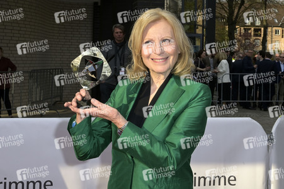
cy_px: 94
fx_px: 331
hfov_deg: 46.4
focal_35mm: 42
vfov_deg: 31.8
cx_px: 142
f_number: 13
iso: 500
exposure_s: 1/250
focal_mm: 42
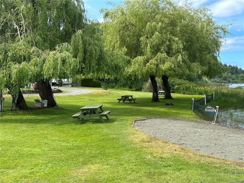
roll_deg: +0.4
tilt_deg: -2.7
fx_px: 338
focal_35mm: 48
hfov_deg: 39.7
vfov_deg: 30.3
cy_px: 92
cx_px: 122
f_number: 1.78
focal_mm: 6.86
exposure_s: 1/1880
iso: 64
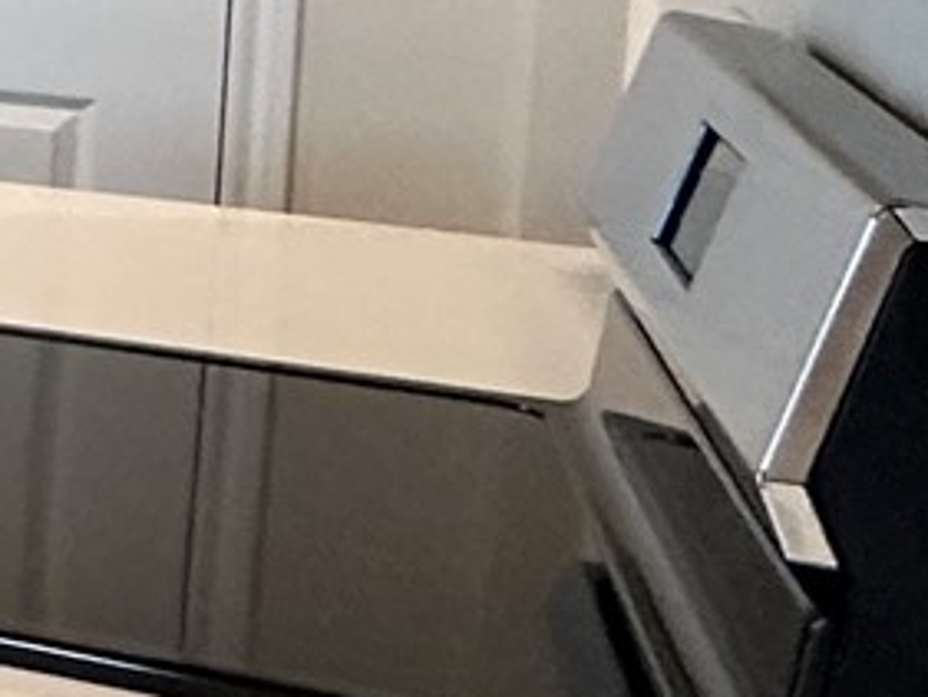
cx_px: -1694
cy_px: -205
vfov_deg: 14.0
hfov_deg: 12.0
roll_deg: -0.5
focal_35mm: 102
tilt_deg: -3.0
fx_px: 2736
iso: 250
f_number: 2.2
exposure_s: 1/120
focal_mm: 2.22
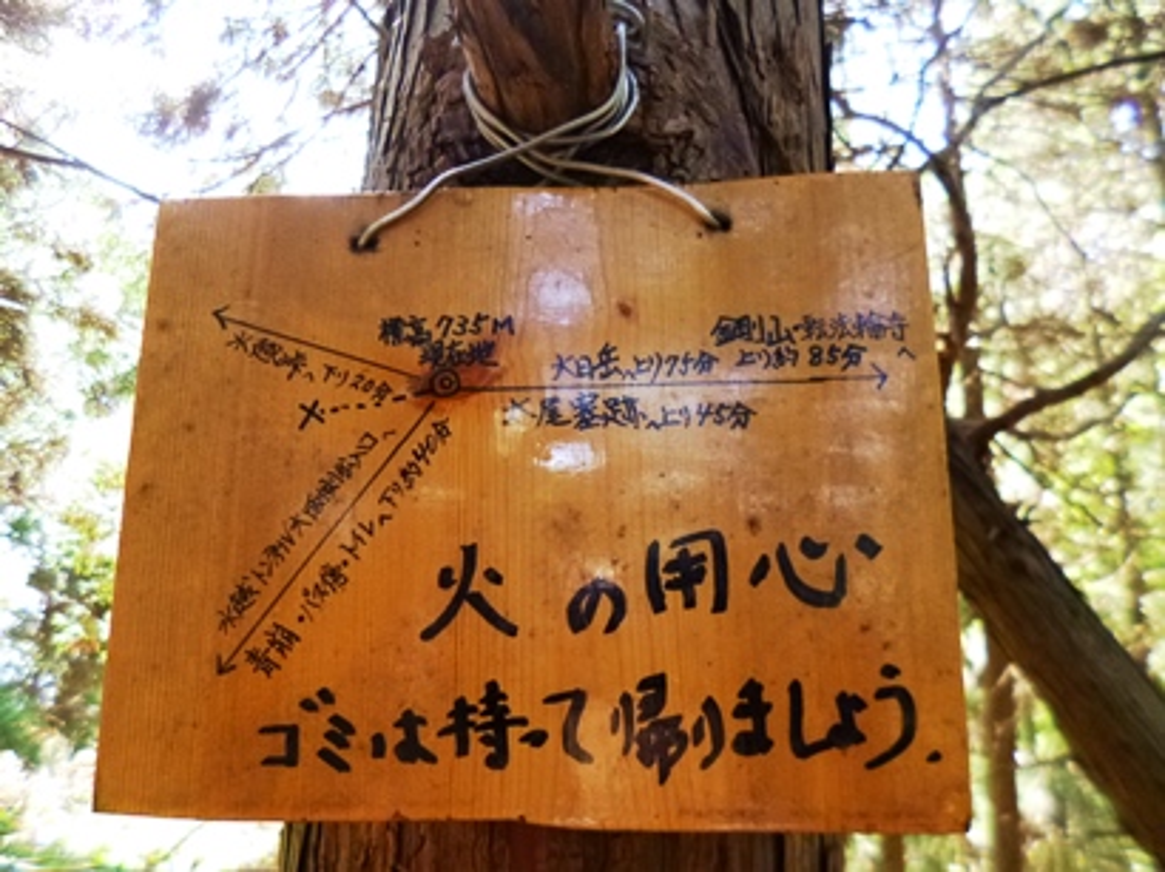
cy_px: 436
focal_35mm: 24
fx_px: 807
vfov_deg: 56.8
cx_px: 582
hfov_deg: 71.6
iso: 400
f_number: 2.5
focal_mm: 4.3
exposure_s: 1/50
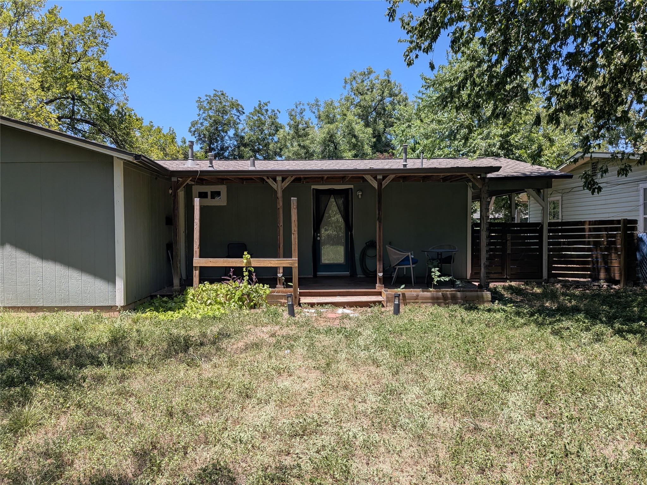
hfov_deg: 71.6
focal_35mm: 24
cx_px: 324
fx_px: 449
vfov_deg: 56.8
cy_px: 242
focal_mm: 4.53
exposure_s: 1/968
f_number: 1.7
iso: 28
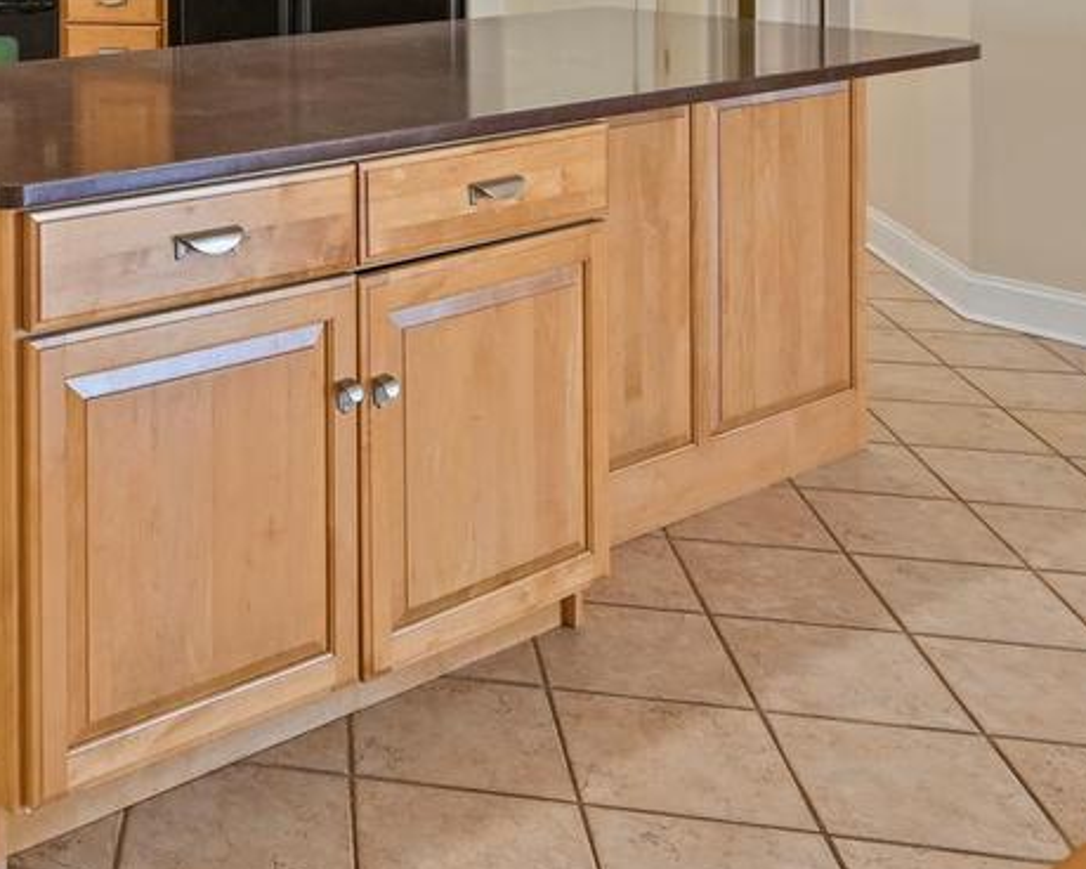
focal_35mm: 48
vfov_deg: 27.8
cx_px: -52
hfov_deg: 34.2
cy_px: -142
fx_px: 1558
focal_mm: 16.5
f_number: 5
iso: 200
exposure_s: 1/15
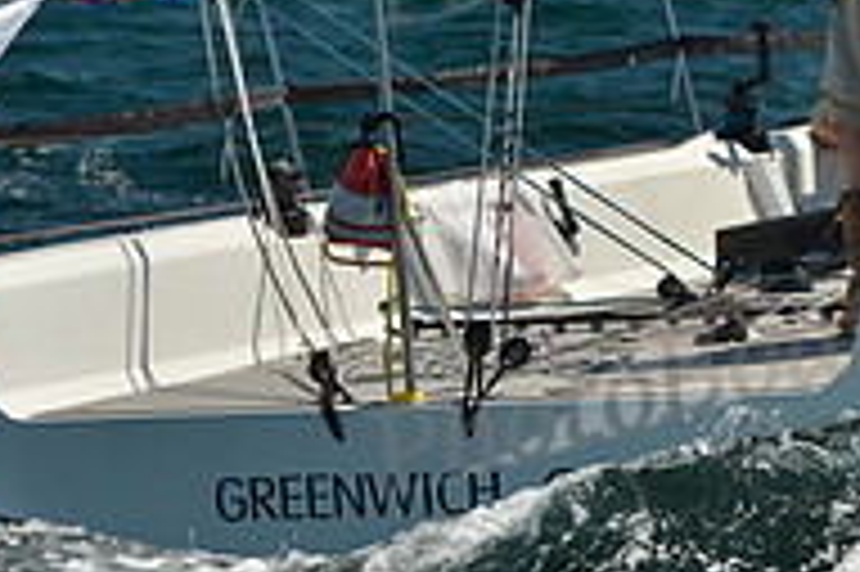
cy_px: 83
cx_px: 1243
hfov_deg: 9.4
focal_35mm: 213
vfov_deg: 6.4
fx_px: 5084
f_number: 5
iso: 280
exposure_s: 1/1250
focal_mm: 70
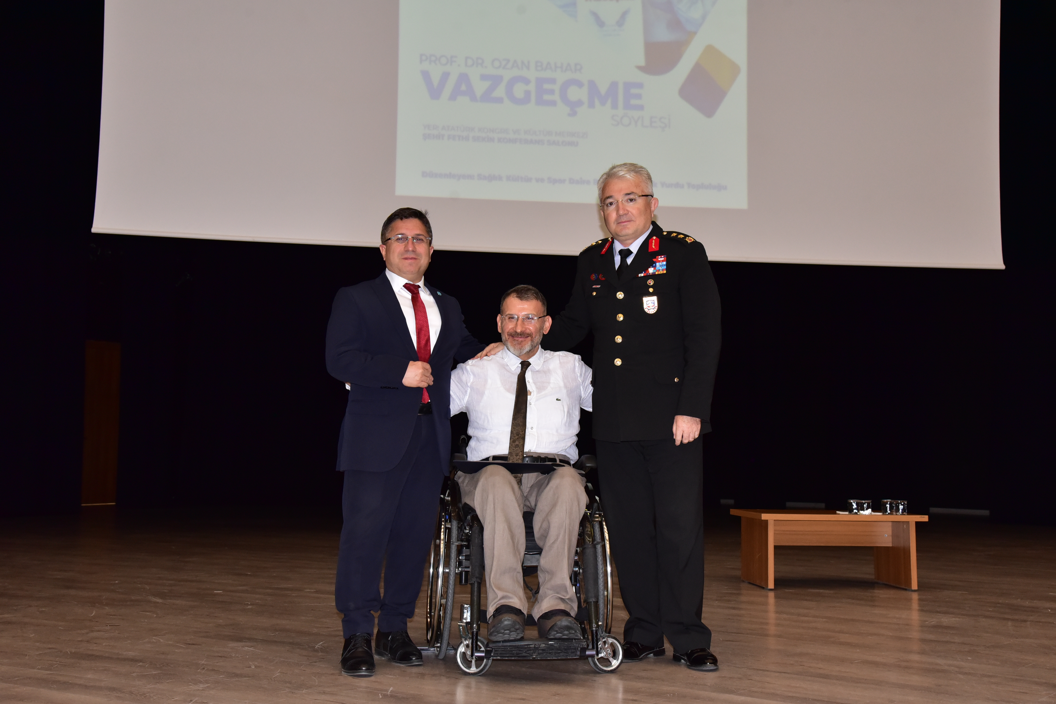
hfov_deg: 44.5
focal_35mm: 44
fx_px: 1291
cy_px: 352
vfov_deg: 30.5
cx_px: 528
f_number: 6.3
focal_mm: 44
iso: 2500
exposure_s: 1/200
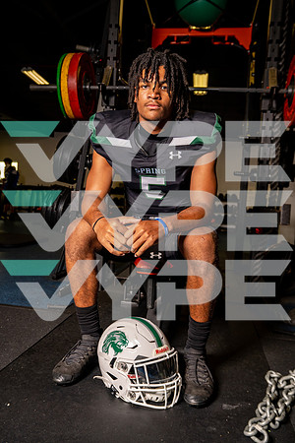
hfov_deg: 43.6
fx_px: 369
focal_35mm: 30
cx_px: 148
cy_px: 222
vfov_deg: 61.9
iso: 320
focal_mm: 30
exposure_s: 1/500
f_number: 4.5
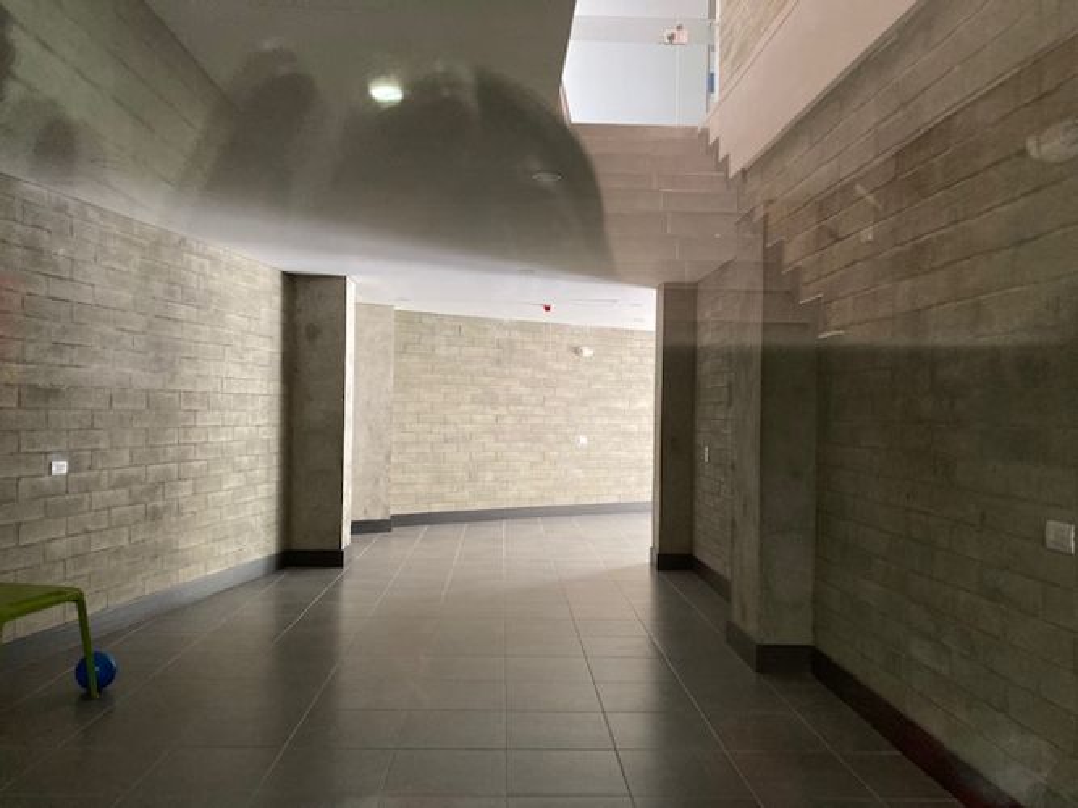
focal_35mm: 28
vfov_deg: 49.7
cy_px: 404
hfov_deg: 63.5
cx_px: 539
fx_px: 872
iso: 400
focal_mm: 3.99
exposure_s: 1/30
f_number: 1.8
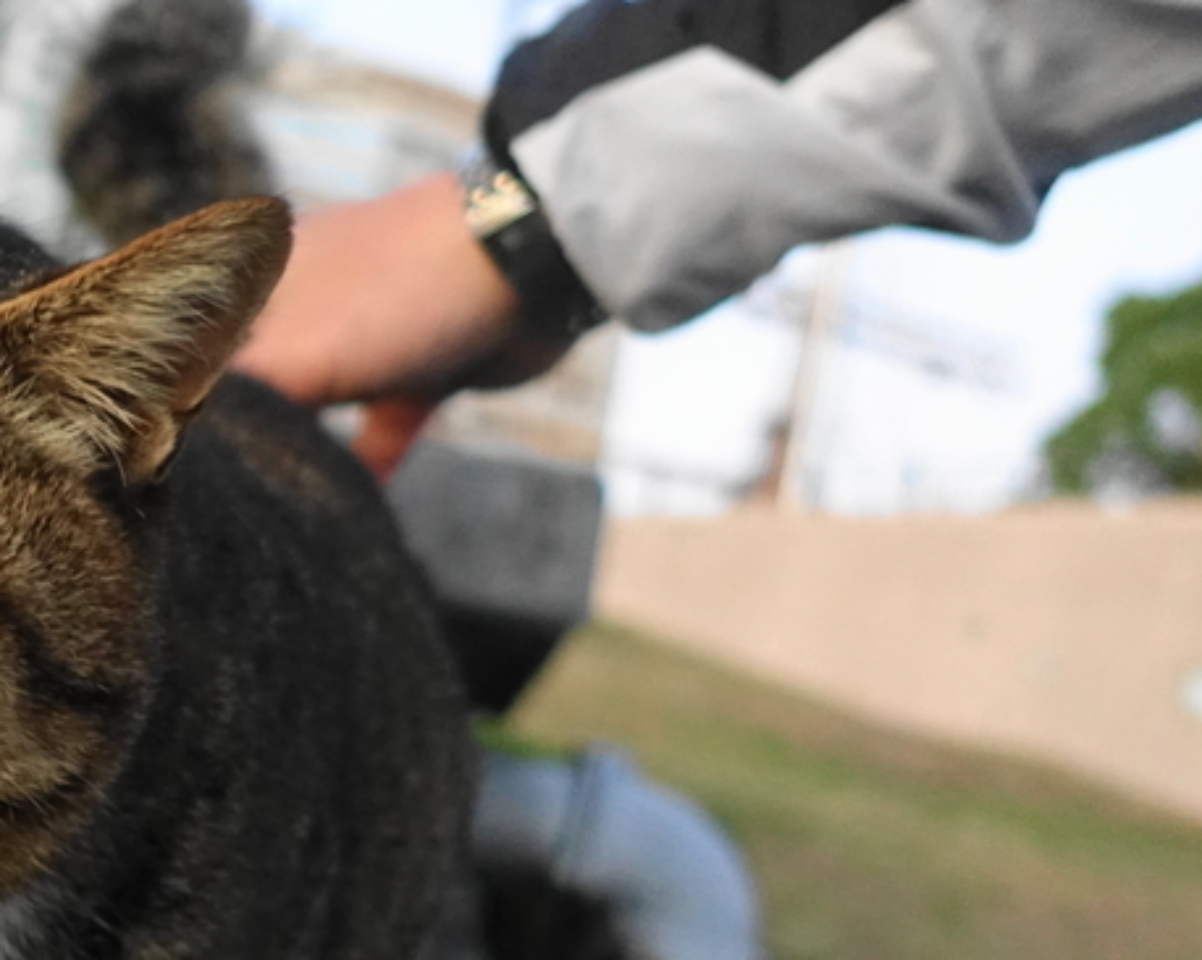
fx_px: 2098
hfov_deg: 28.2
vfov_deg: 25.8
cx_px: -210
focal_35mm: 59
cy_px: 459
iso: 1600
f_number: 1.8
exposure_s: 1/250
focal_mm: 8.8
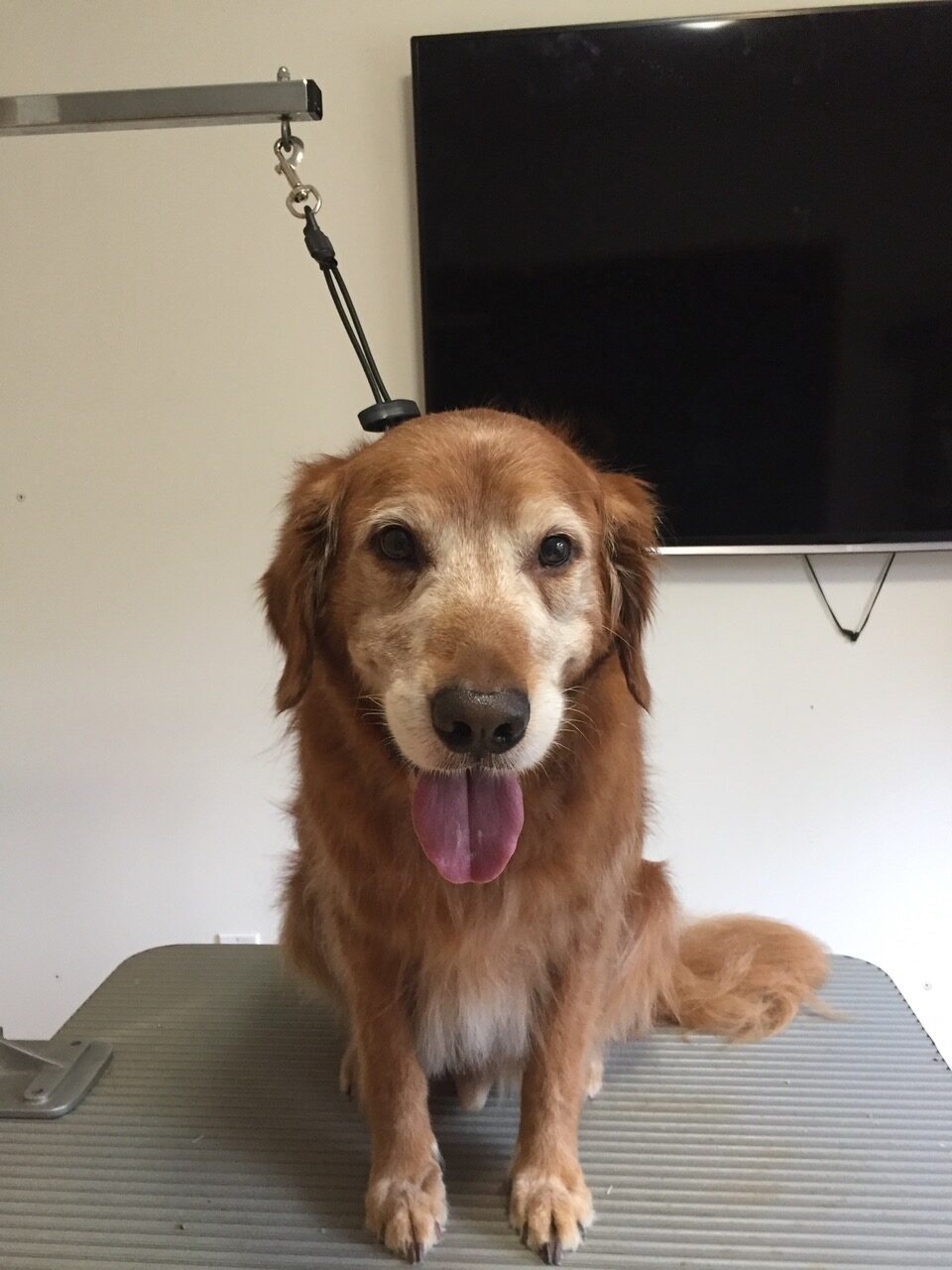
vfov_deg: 61.7
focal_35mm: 29
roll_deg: +2.9
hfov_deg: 48.2
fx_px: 1063
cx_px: 476
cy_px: 635
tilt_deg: -6.3
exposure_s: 1/30
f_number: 2.2
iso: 160
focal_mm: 4.15
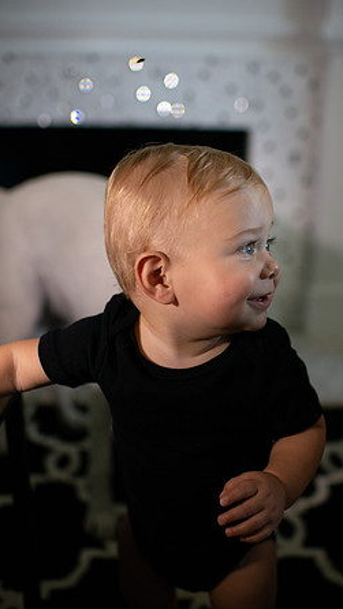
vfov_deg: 54.0
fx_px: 598
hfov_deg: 32.0
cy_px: 303
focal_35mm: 37
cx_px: 187
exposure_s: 1/1250
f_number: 2
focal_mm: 35
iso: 640
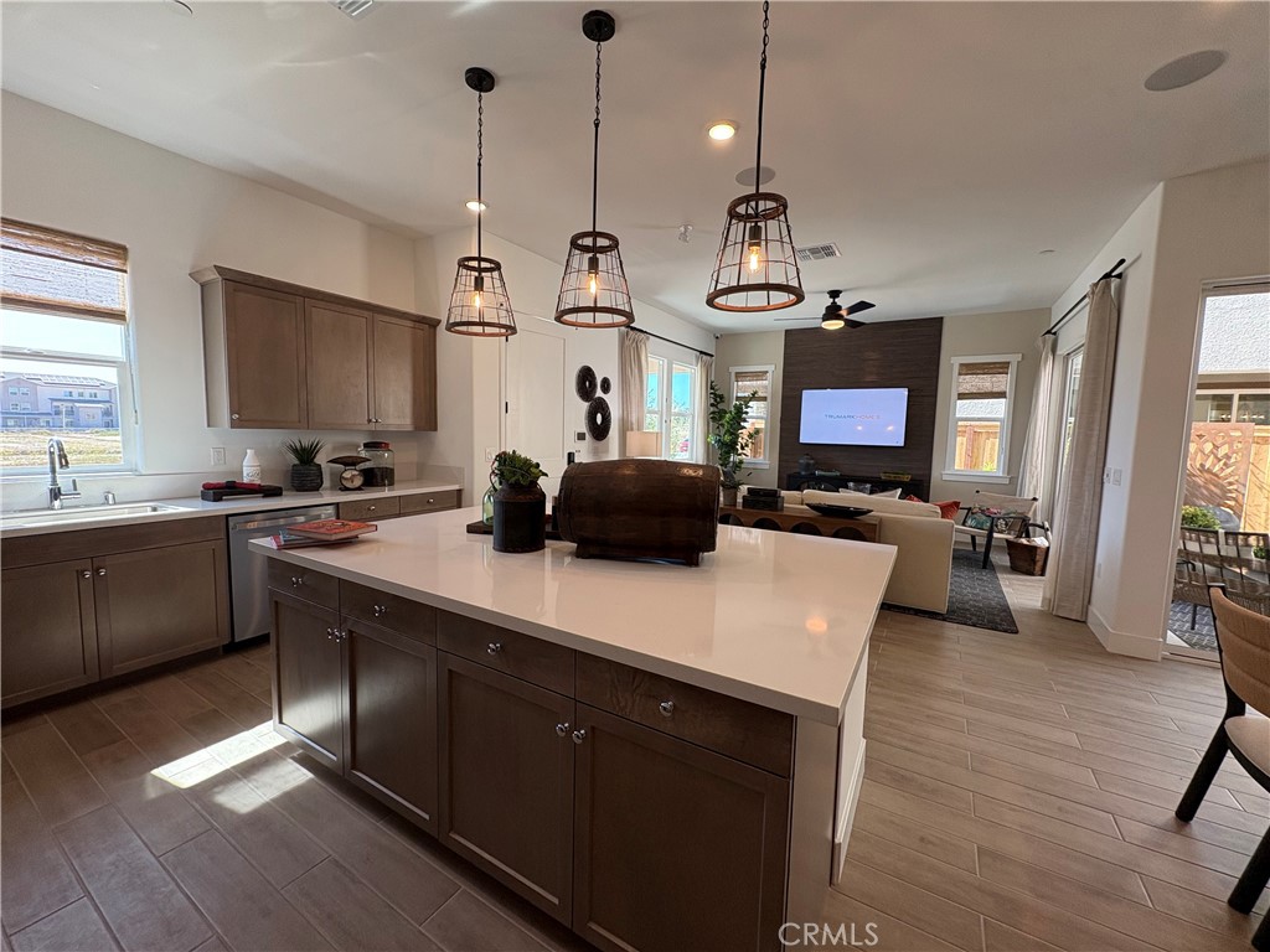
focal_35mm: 14
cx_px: 635
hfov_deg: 102.1
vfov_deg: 85.7
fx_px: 514
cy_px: 476
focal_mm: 2.22
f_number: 2.2
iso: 100
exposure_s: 1/120
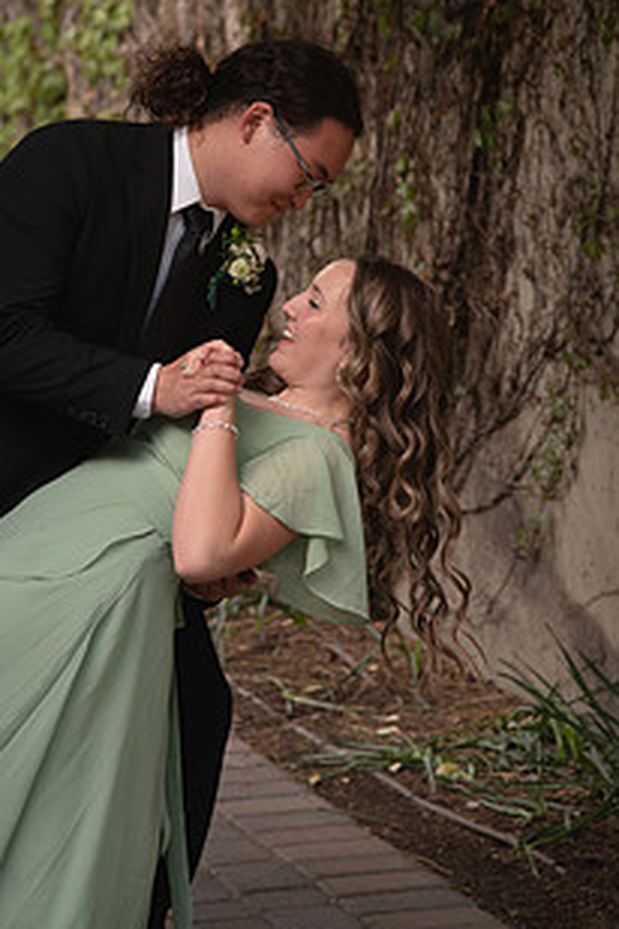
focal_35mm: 175
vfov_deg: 11.7
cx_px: 186
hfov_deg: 7.8
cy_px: 349
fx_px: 4513
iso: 400
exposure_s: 1/125
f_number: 5
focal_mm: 120
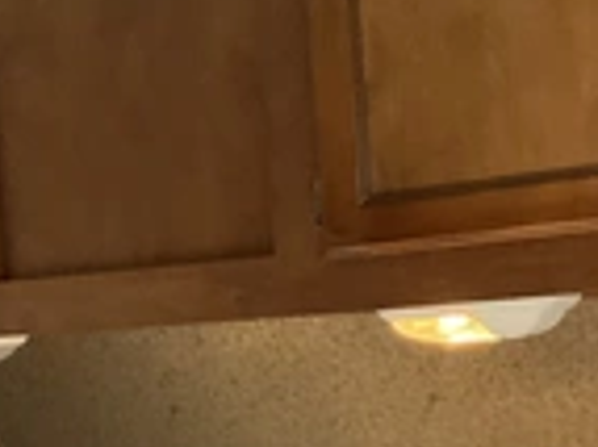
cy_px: 593
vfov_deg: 17.0
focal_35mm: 81
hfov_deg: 24.1
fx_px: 1398
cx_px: 238
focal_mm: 3
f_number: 1.8
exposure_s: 1/60
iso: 160
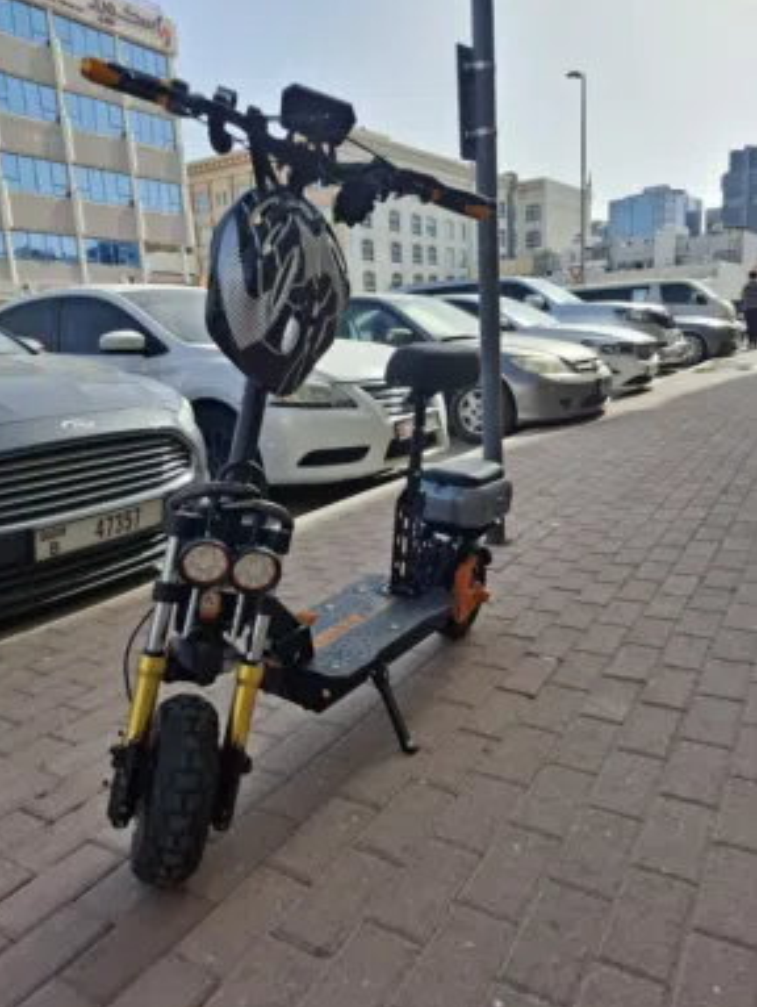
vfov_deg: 71.5
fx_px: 699
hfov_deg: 56.9
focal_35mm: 24
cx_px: 365
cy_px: 500
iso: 50
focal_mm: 5.54
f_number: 1.8
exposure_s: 1/1323
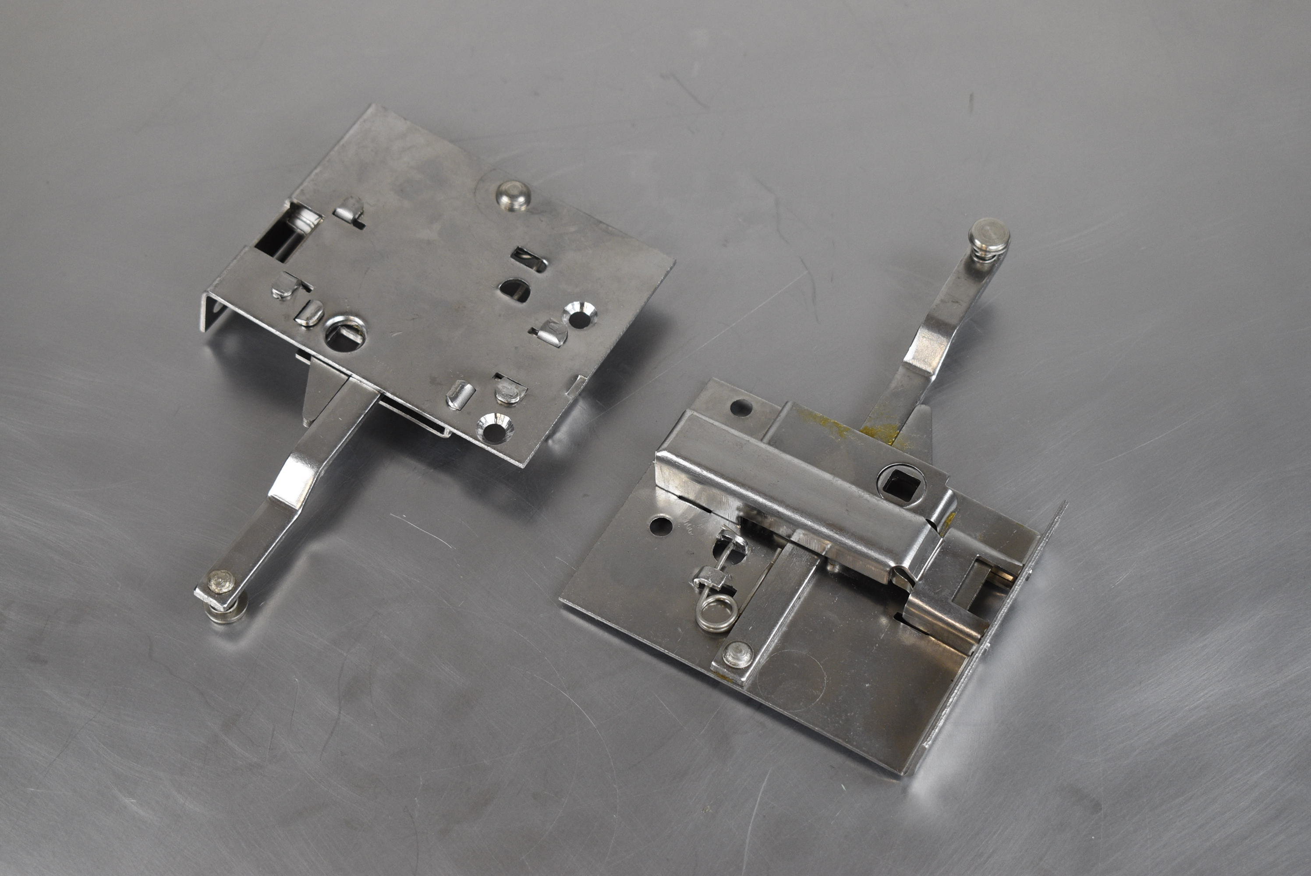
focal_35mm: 68
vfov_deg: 20.2
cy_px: 438
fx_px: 2460
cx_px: 656
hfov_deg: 29.8
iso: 800
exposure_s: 1/125
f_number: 5.6
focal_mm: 45
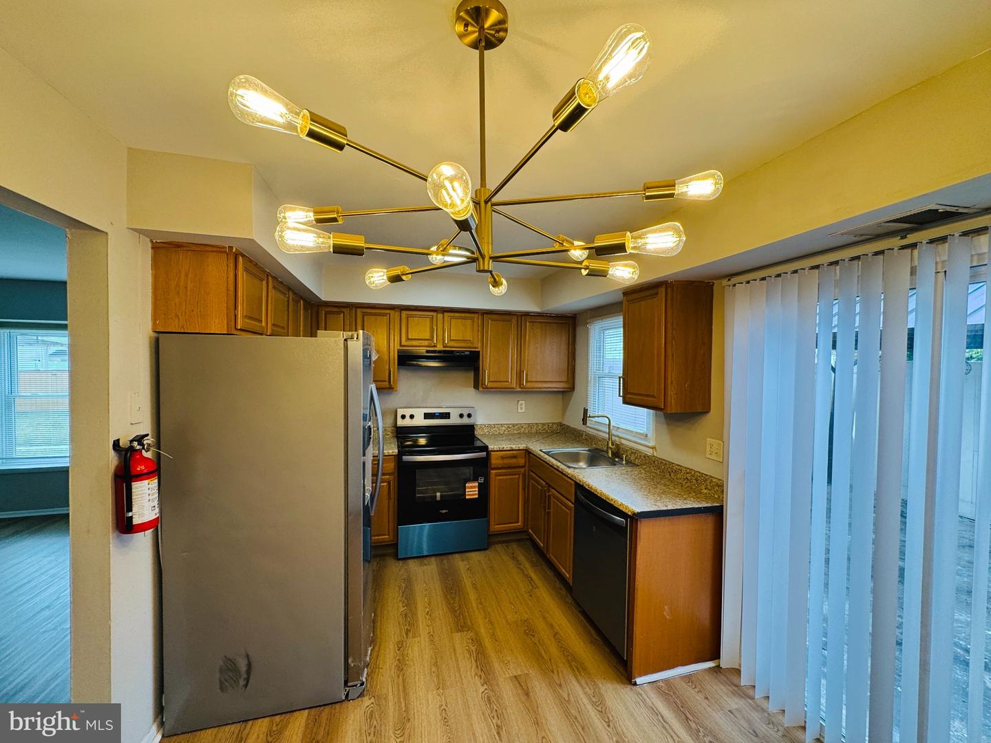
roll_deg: -0.4
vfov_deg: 85.7
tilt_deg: -1.5
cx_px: 496
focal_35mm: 14
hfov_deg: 102.1
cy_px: 372
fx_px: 401
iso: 100
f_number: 2.2
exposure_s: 1/120
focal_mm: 2.22
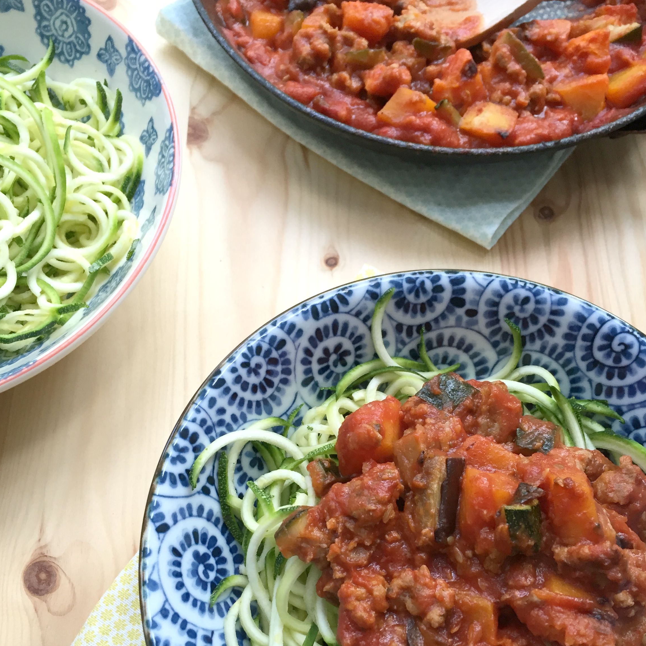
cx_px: 320
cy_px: 421
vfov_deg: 46.6
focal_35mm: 35
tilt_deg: -67.3
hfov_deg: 47.2
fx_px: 739
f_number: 2.2
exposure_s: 1/30
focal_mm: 4.15
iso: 32
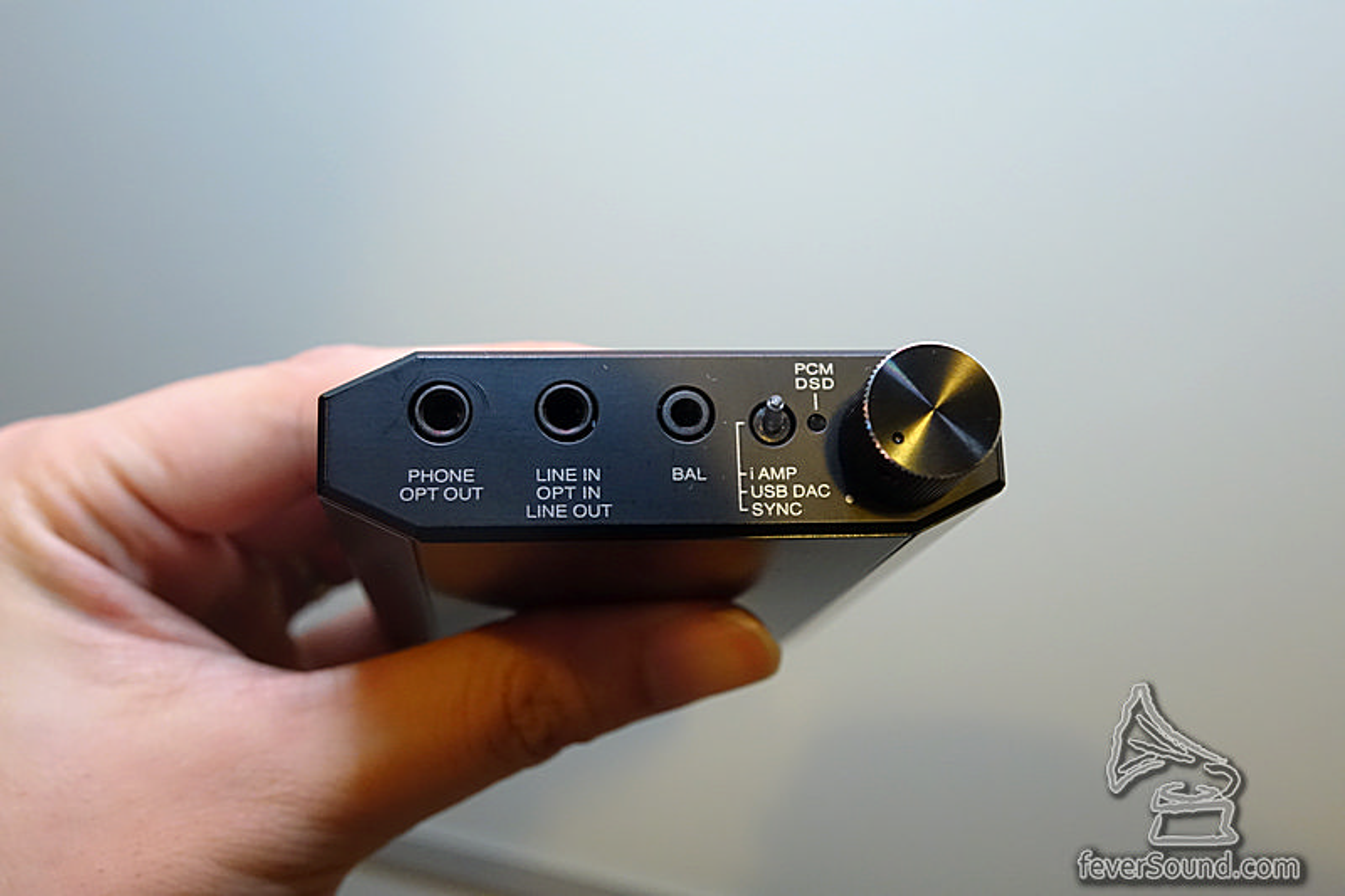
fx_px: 1681
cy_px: 448
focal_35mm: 45
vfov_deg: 29.9
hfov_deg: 43.6
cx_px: 672
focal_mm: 16.43
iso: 1600
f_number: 4
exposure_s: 1/125
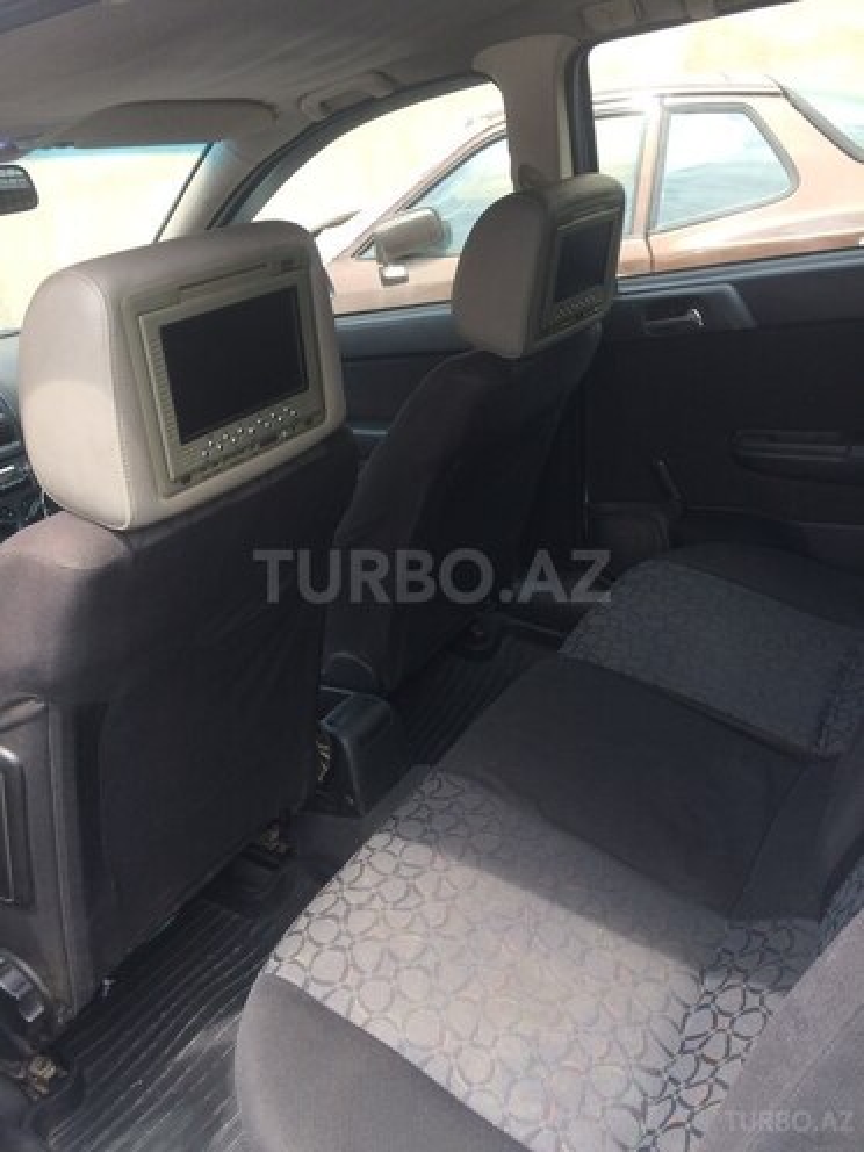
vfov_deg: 61.7
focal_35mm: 29
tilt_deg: -25.6
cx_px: 432
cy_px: 576
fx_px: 965
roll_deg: +8.5
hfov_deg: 48.2
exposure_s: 1/270
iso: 32
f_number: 2.2
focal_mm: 4.15
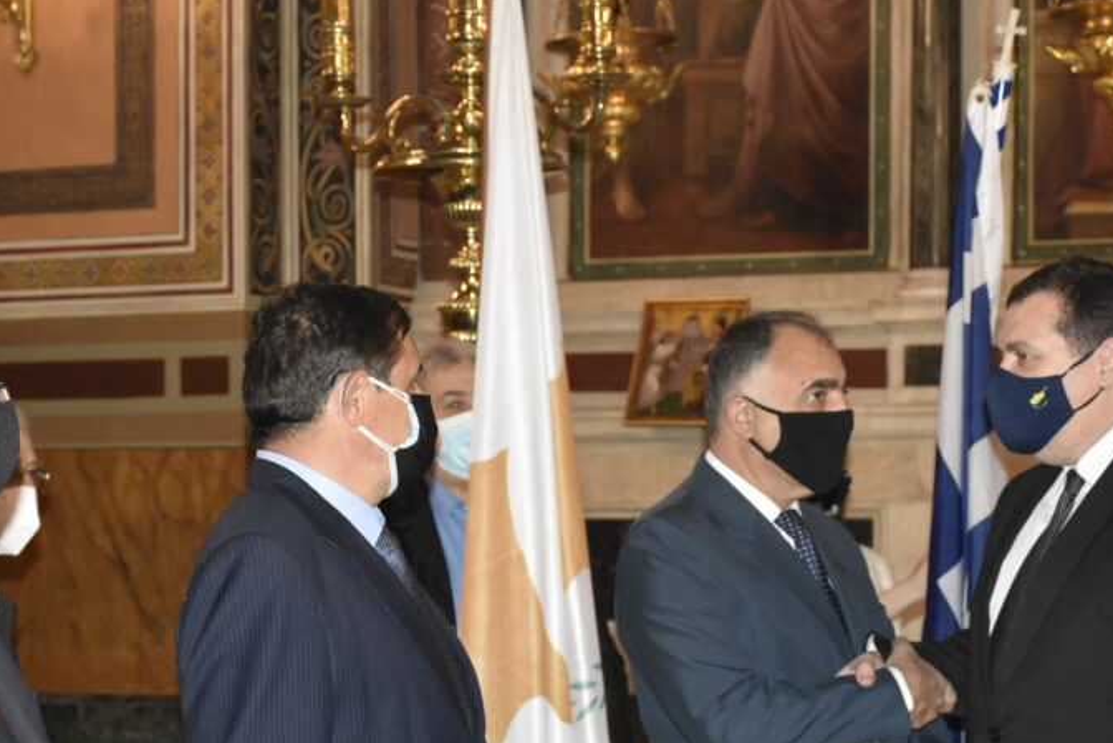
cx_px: 470
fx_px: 2970
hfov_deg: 21.2
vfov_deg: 14.2
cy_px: 559
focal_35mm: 96
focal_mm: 42
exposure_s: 1/60
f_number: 5.6
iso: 1600
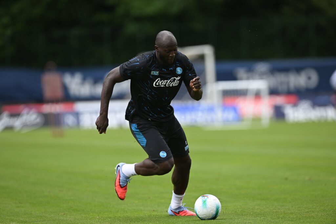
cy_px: 112
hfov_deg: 5.2
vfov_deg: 3.4
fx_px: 3734
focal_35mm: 400
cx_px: 168
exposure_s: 1/1600
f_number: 4
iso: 500
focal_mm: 400
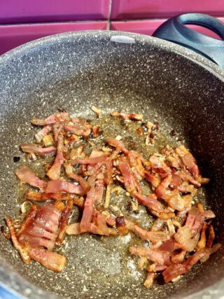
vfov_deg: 67.3
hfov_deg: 53.0
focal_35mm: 26
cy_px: 150
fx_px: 224
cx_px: 112
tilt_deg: -54.8
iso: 125
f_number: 1.5
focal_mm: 5.7
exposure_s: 1/100
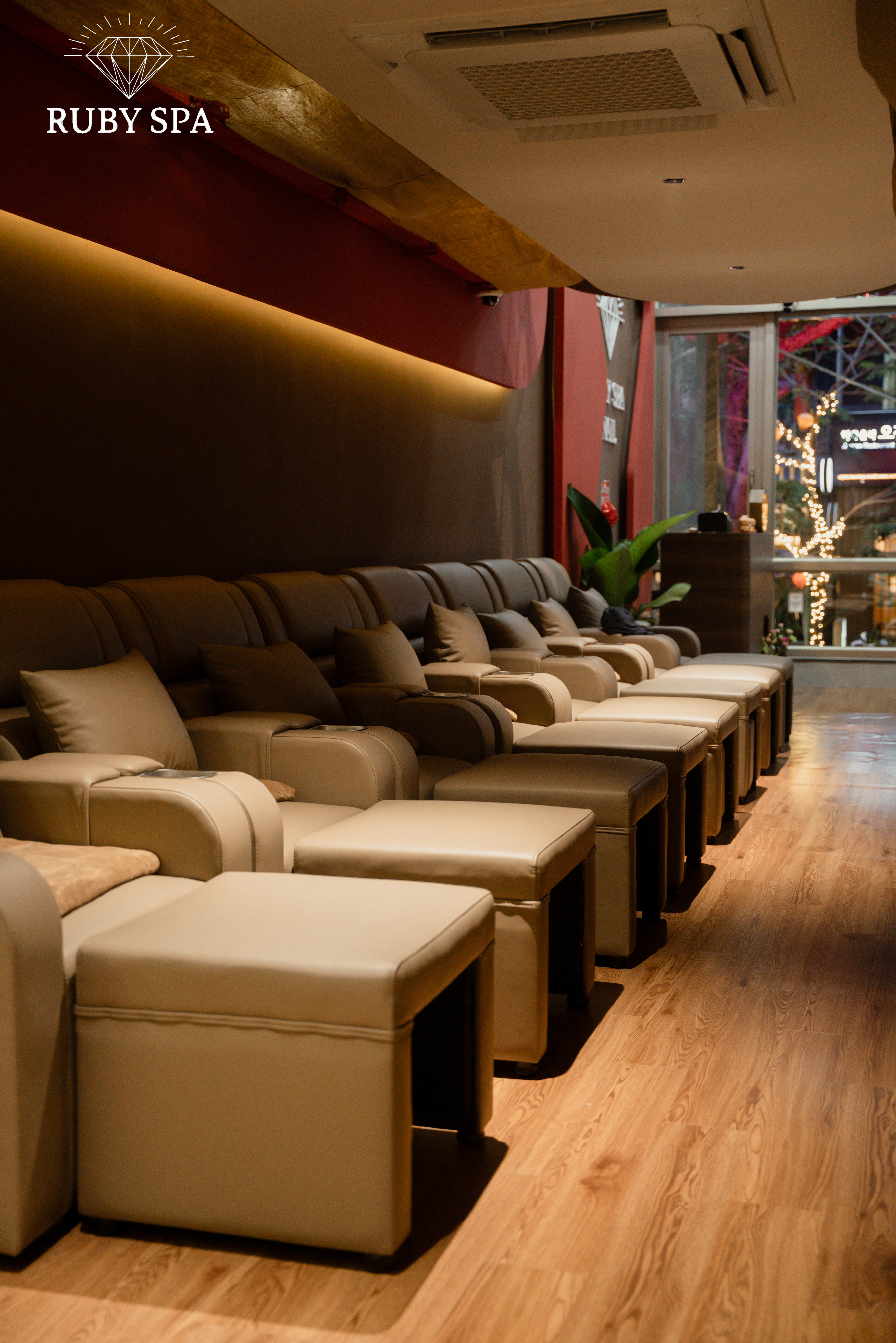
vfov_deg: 45.9
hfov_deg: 31.5
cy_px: 672
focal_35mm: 42
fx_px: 1586
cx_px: 448
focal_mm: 42.5
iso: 800
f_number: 2.8
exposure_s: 1/50
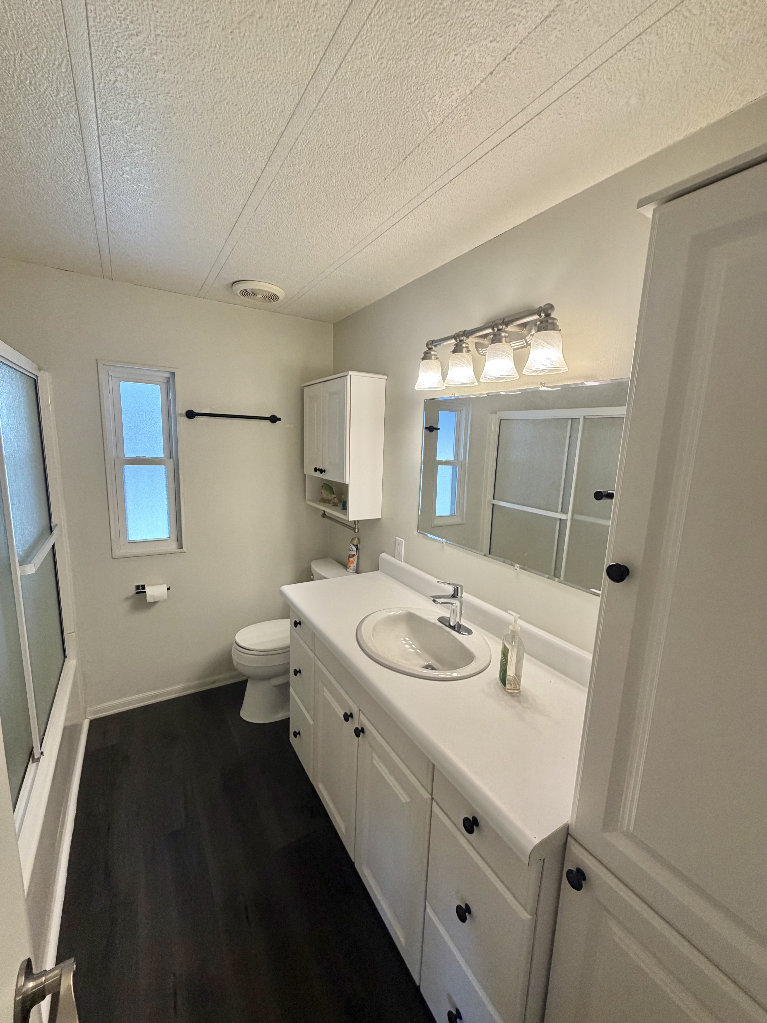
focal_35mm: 14
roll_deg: -1.8
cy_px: 512
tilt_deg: -8.5
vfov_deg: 102.1
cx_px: 384
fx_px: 414
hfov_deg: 85.7
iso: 160
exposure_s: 1/120
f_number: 2.2
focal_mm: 2.22
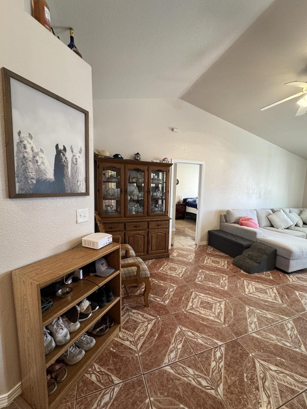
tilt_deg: -5.5
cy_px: 204
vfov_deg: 102.1
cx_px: 154
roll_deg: -0.8
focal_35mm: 14
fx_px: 166
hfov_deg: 85.7
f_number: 2.2
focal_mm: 2.22
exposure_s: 1/60
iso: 400
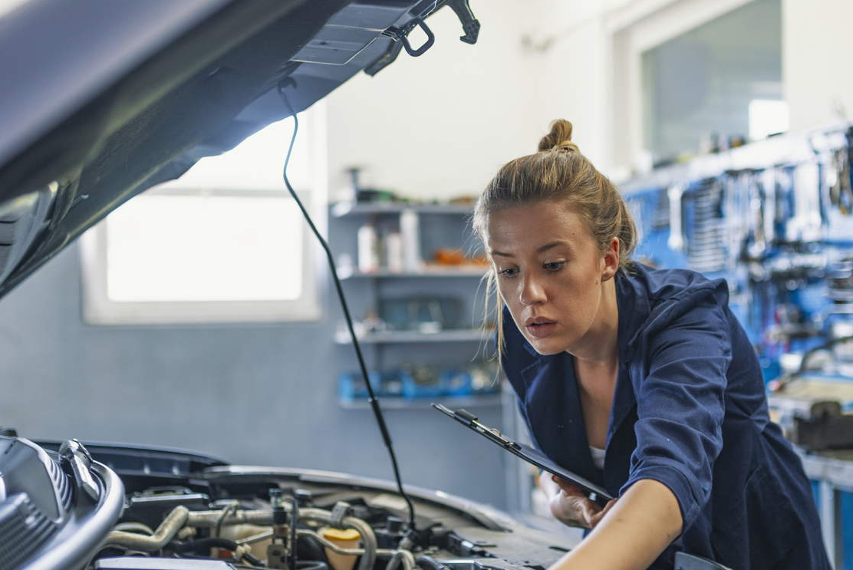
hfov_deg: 39.6
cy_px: 346
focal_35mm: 50
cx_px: 443
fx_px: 1185
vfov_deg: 27.0
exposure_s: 1/125
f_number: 2
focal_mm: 35
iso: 200
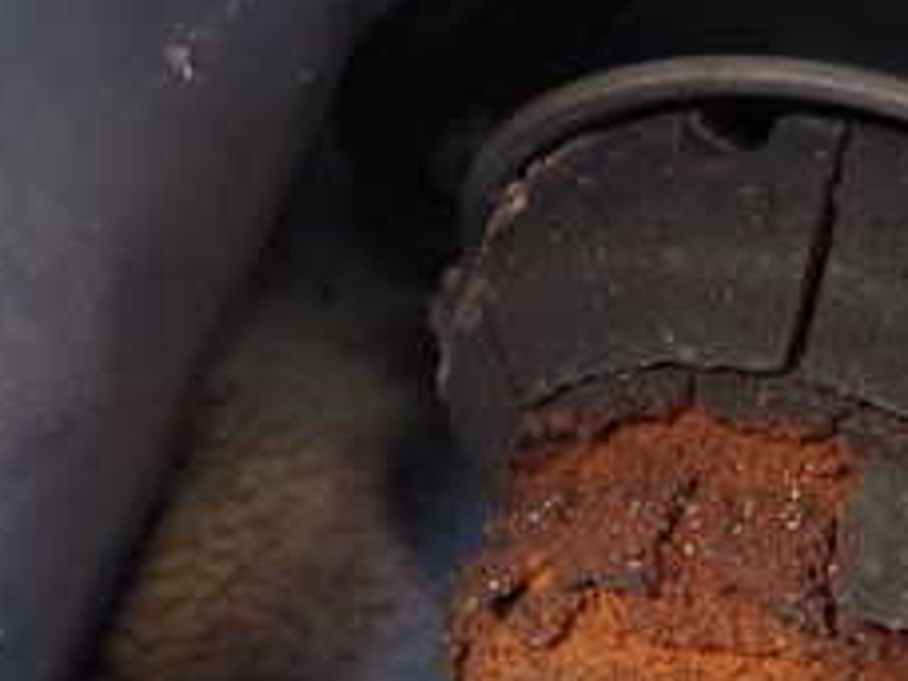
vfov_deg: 18.5
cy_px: 506
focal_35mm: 79
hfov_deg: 24.1
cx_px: 785
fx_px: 2072
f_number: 2.3
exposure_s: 1/15
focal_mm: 5.4
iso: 800
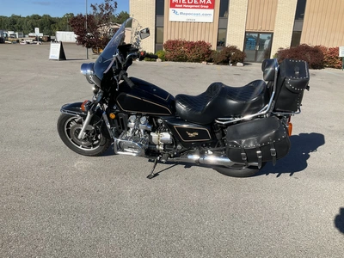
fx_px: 288
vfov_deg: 48.2
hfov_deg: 61.7
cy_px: 129
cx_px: 172
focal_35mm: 29
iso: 25
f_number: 1.8
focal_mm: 3
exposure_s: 1/1848
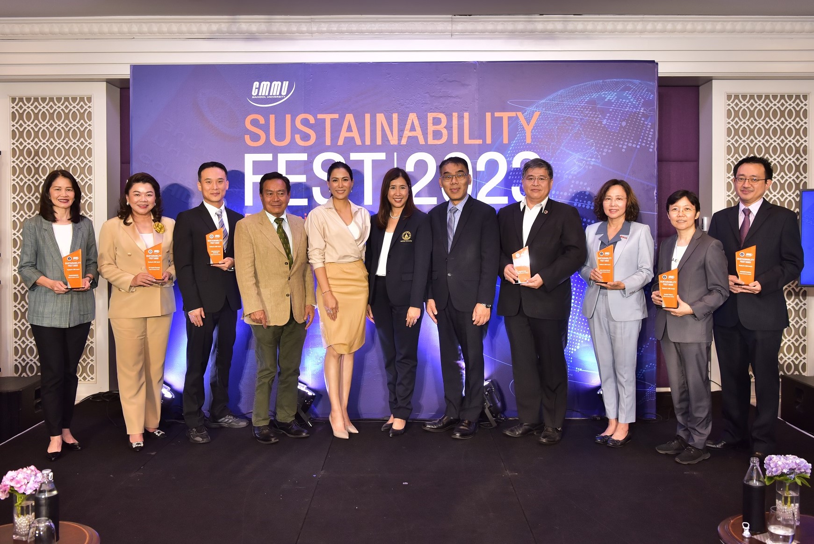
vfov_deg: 42.4
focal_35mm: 31
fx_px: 702
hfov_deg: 60.2
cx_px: 407
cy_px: 272
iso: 1000
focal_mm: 31
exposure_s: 1/125
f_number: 4
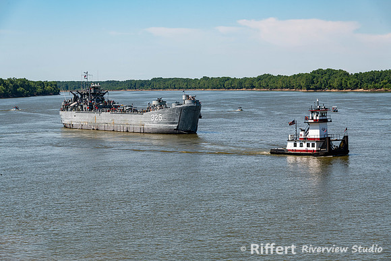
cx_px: 196
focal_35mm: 98
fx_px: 1065
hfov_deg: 20.8
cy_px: 130
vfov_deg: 14.0
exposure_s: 1/250
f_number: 8
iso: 64
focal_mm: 98
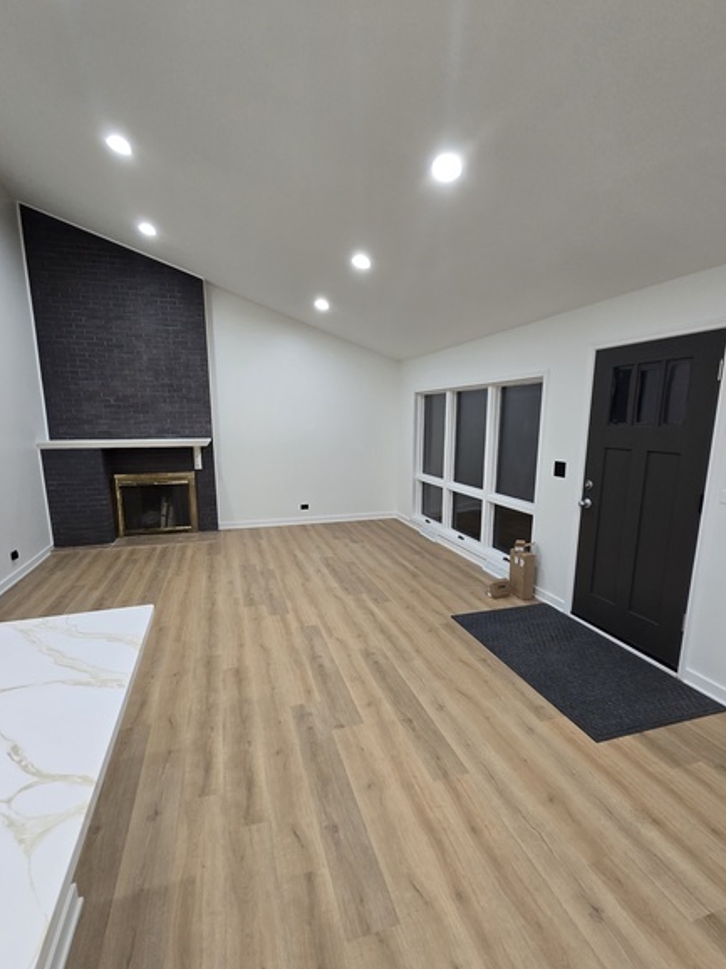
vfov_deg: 98.1
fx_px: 420
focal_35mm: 15
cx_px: 347
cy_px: 507
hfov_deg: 81.7
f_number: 2.2
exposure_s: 1/60
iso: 160
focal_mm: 2.2
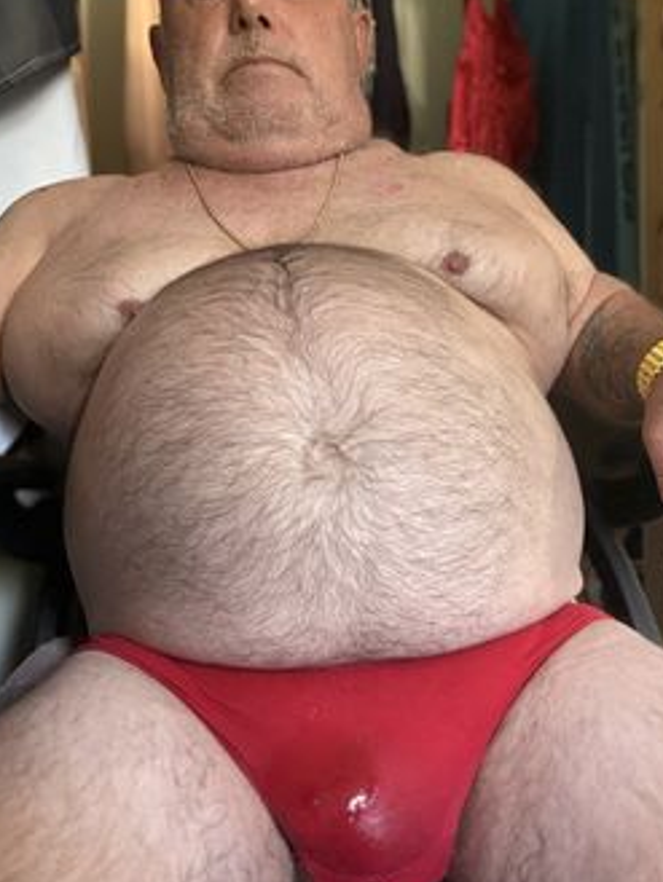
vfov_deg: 52.5
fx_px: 893
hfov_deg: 40.7
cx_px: 357
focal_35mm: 35
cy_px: 485
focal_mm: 2.69
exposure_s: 1/30
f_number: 1.9
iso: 400
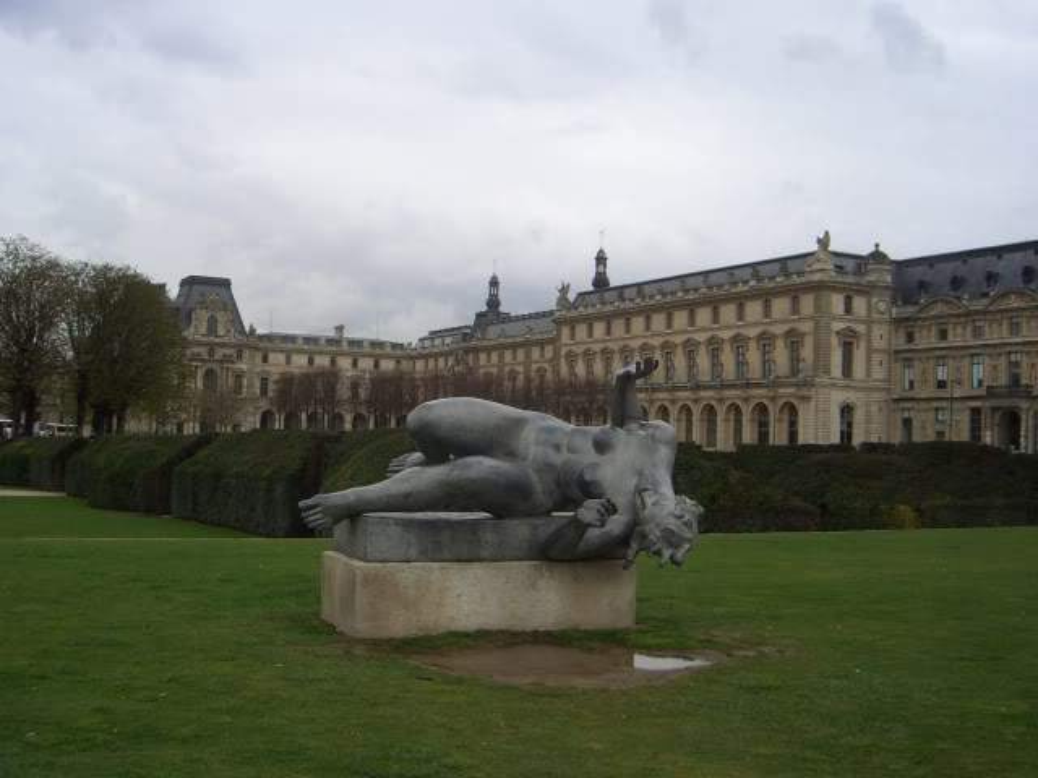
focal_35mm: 39
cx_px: 519
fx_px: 1169
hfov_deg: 47.9
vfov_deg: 36.8
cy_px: 389
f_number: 4.8
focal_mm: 8
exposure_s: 1/250
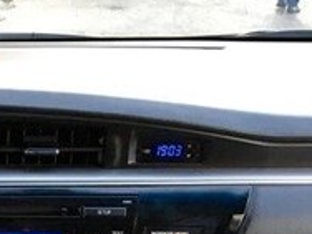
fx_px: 919
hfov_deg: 17.3
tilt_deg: -24.7
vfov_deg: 14.0
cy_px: 296
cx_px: -164
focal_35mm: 102
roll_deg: +2.0
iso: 40
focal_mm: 4.15
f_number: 2.2
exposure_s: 1/33
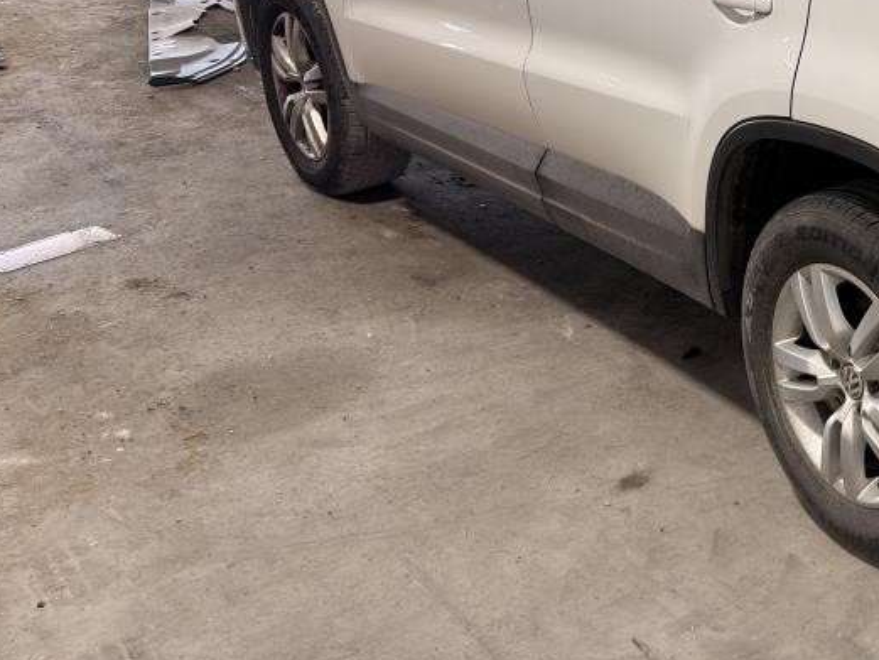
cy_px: 59
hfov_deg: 28.6
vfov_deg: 24.1
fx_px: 1499
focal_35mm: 59
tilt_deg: -15.6
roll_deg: -0.6
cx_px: 1043
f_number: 1.78
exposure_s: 1/121
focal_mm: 6.76
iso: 80
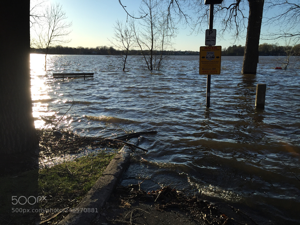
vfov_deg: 48.2
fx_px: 251
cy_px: 112
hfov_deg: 61.7
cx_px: 150
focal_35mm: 29
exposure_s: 1/1799
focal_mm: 4.15
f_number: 2.2
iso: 32
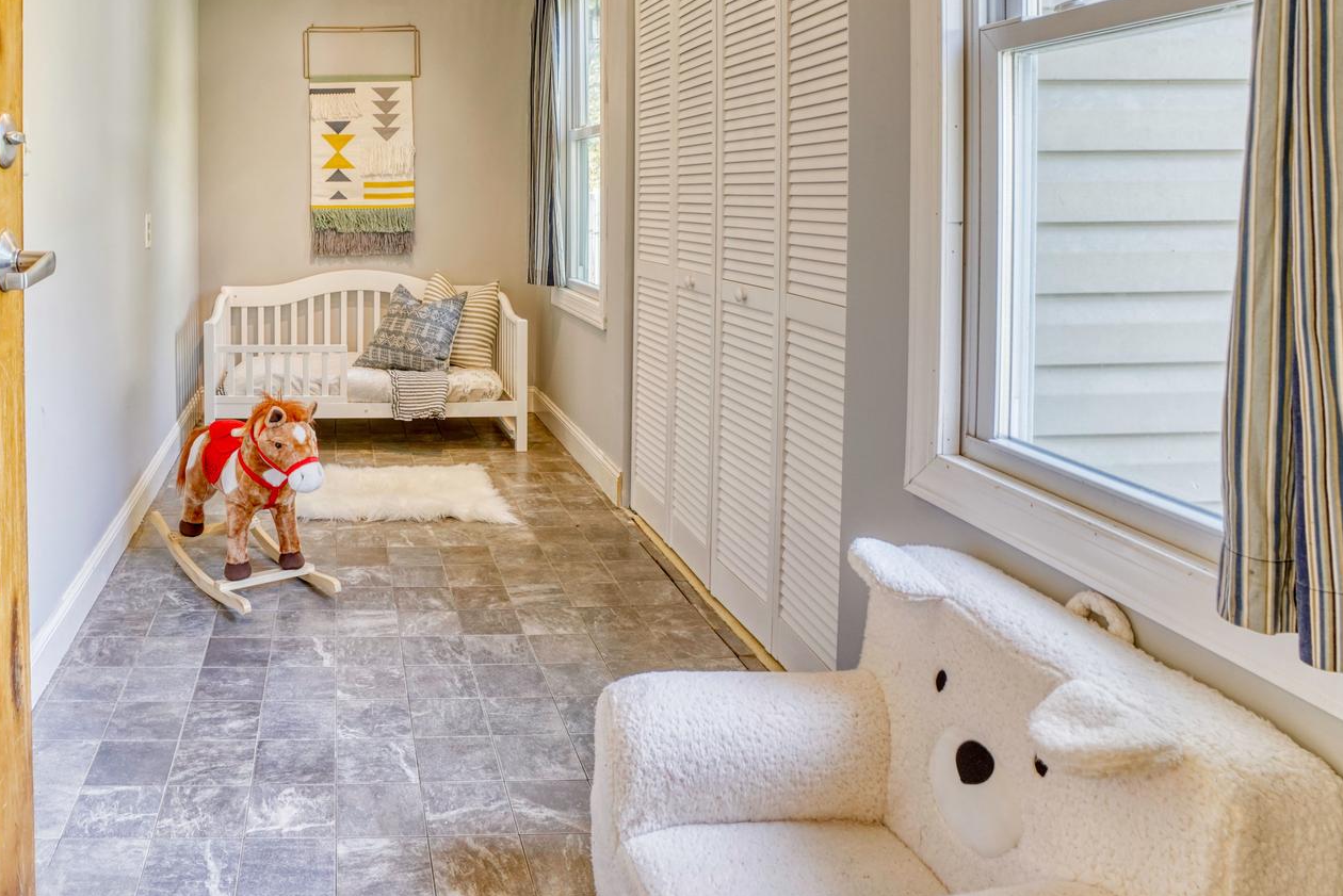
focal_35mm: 26
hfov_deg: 65.8
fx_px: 970
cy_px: 194
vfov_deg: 47.2
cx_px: 365
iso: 640
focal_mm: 16
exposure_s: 1/60
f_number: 7.1
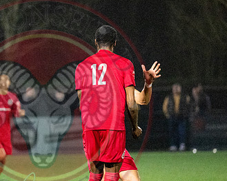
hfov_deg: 5.0
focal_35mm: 389
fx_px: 2613
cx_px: 13
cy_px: 111
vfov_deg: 4.0
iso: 8000
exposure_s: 1/1000
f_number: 2.8
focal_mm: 160
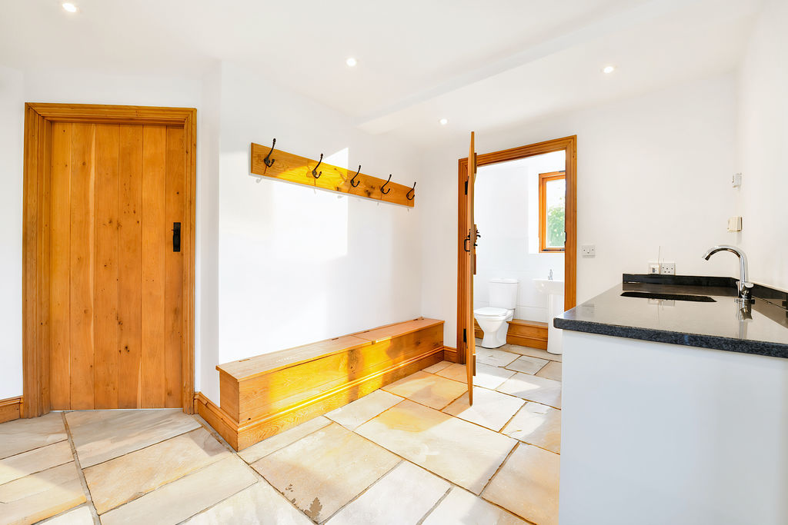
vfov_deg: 77.3
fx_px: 328
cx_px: 394
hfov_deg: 100.4
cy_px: 262
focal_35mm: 15
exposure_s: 1/15
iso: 250
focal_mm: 15
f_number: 9
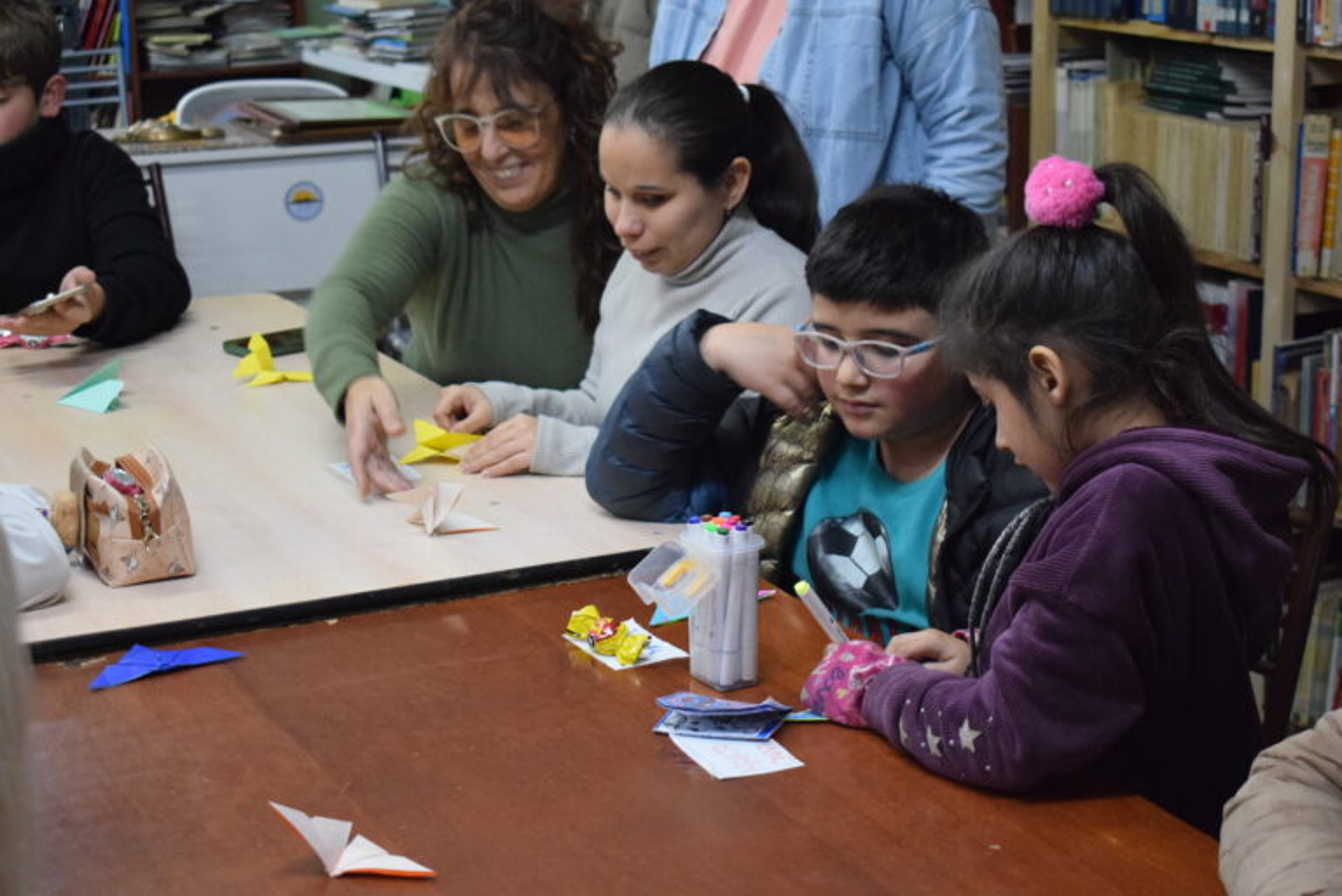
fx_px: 2518
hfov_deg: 29.8
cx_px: 671
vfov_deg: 20.2
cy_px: 448
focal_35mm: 68
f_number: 5
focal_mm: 45
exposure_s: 1/60
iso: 3200
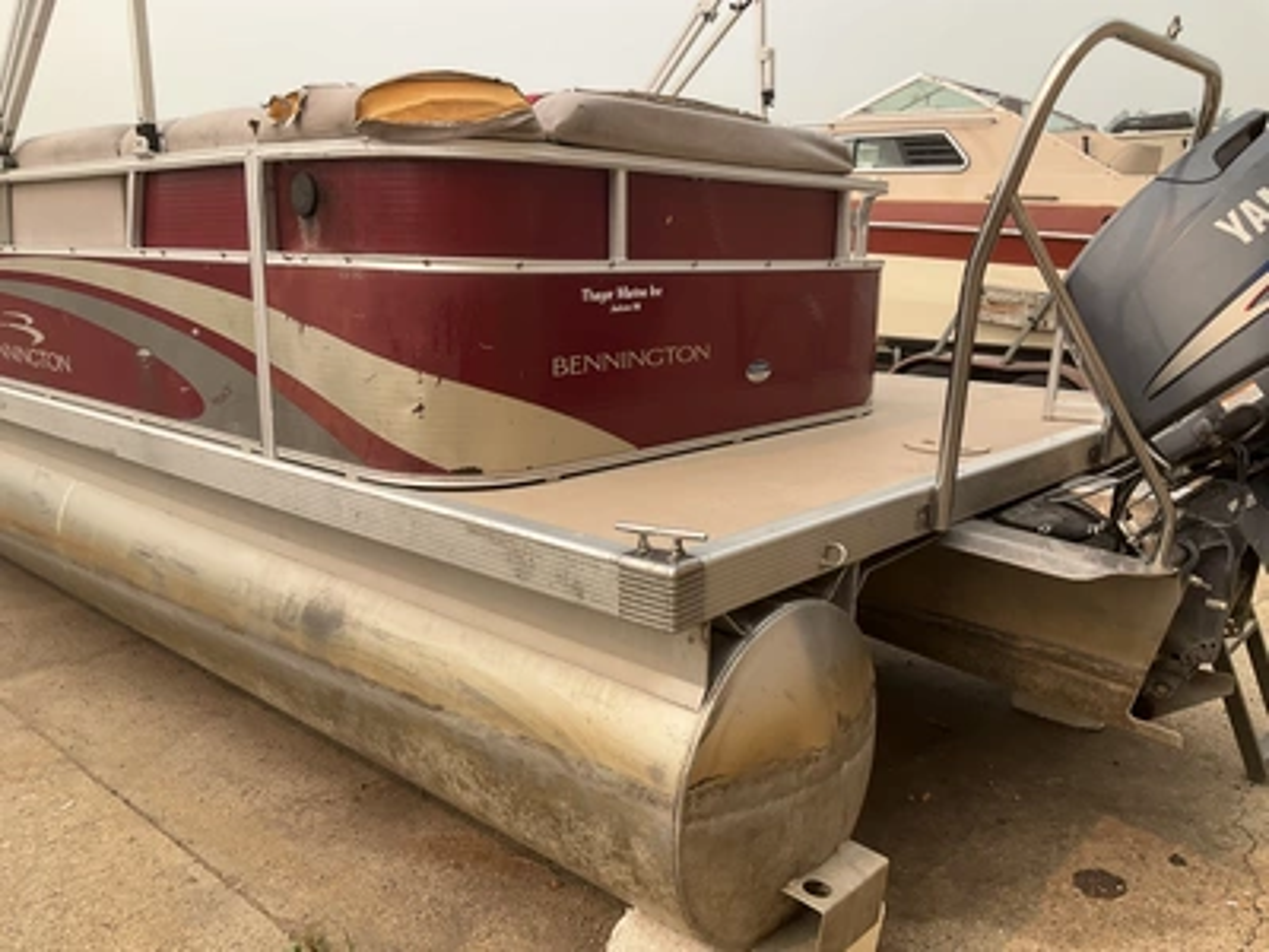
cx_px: 634
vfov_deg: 48.2
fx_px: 1063
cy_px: 476
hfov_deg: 61.7
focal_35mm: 29
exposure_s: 1/898
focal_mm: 3
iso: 25
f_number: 1.8
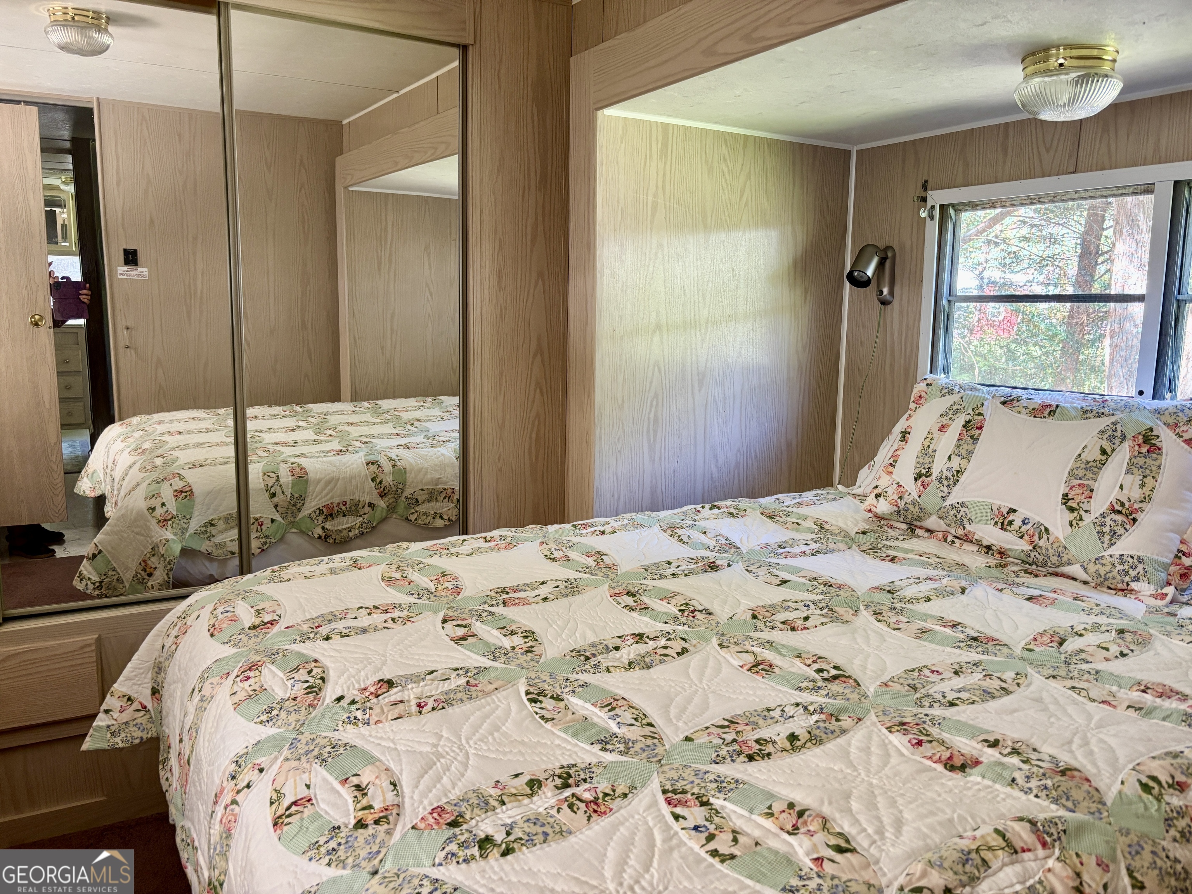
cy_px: 447
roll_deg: -0.6
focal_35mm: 26
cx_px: 596
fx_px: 895
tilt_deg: -10.1
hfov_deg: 67.3
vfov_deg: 53.1
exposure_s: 1/60
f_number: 1.6
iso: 200
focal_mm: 5.96
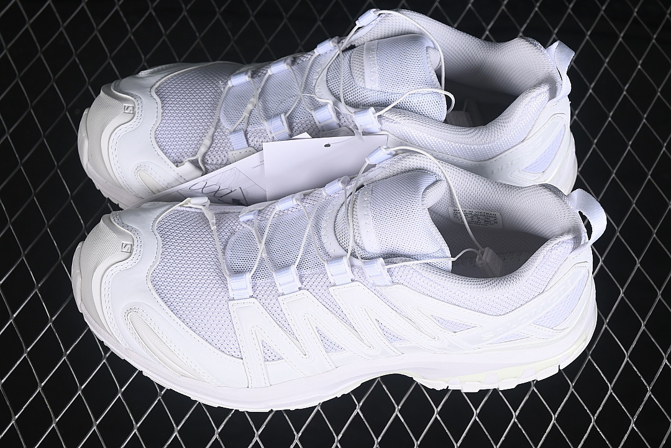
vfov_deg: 18.2
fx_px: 1398
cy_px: 224
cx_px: 336
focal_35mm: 75
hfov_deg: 27.0
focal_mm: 50
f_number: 7.1
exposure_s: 1/80
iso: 160
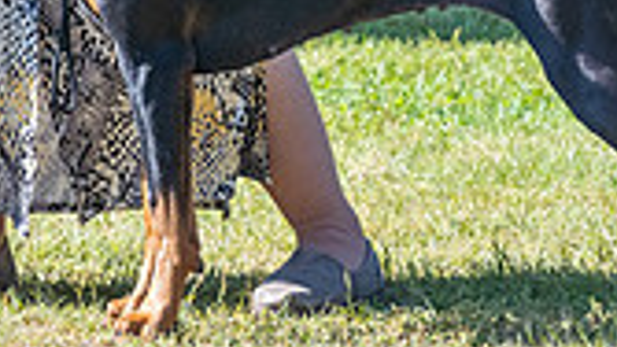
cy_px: -299
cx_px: 205
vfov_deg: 1.4
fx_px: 13876
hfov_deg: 2.5
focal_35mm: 848
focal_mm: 200
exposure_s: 1/2000
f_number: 6.3
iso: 1600
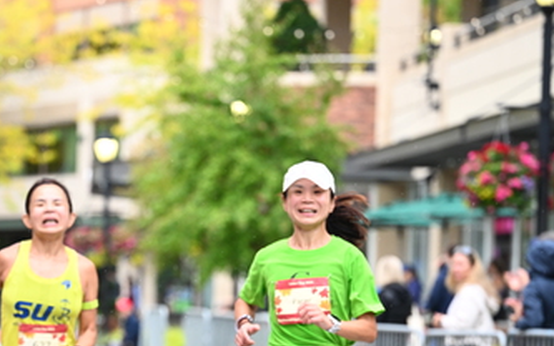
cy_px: 292
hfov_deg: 12.2
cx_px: 180
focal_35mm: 172
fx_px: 2596
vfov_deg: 7.6
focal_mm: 102
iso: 1250
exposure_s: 1/1250
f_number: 2.8
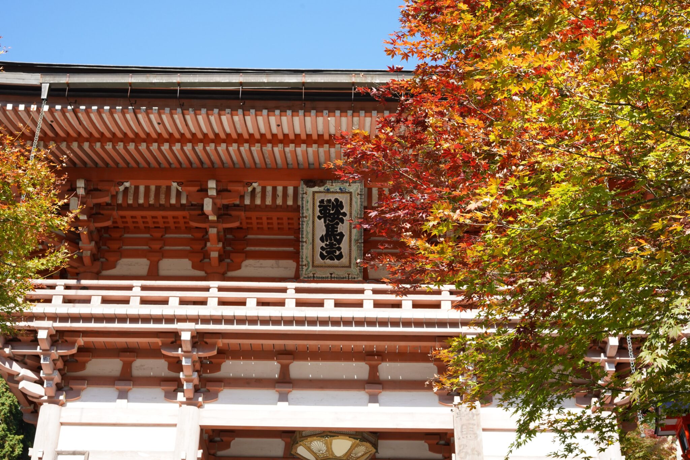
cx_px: 345
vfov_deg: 27.0
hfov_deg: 39.6
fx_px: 958
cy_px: 230
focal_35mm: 50
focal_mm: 50
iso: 800
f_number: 11
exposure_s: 1/250
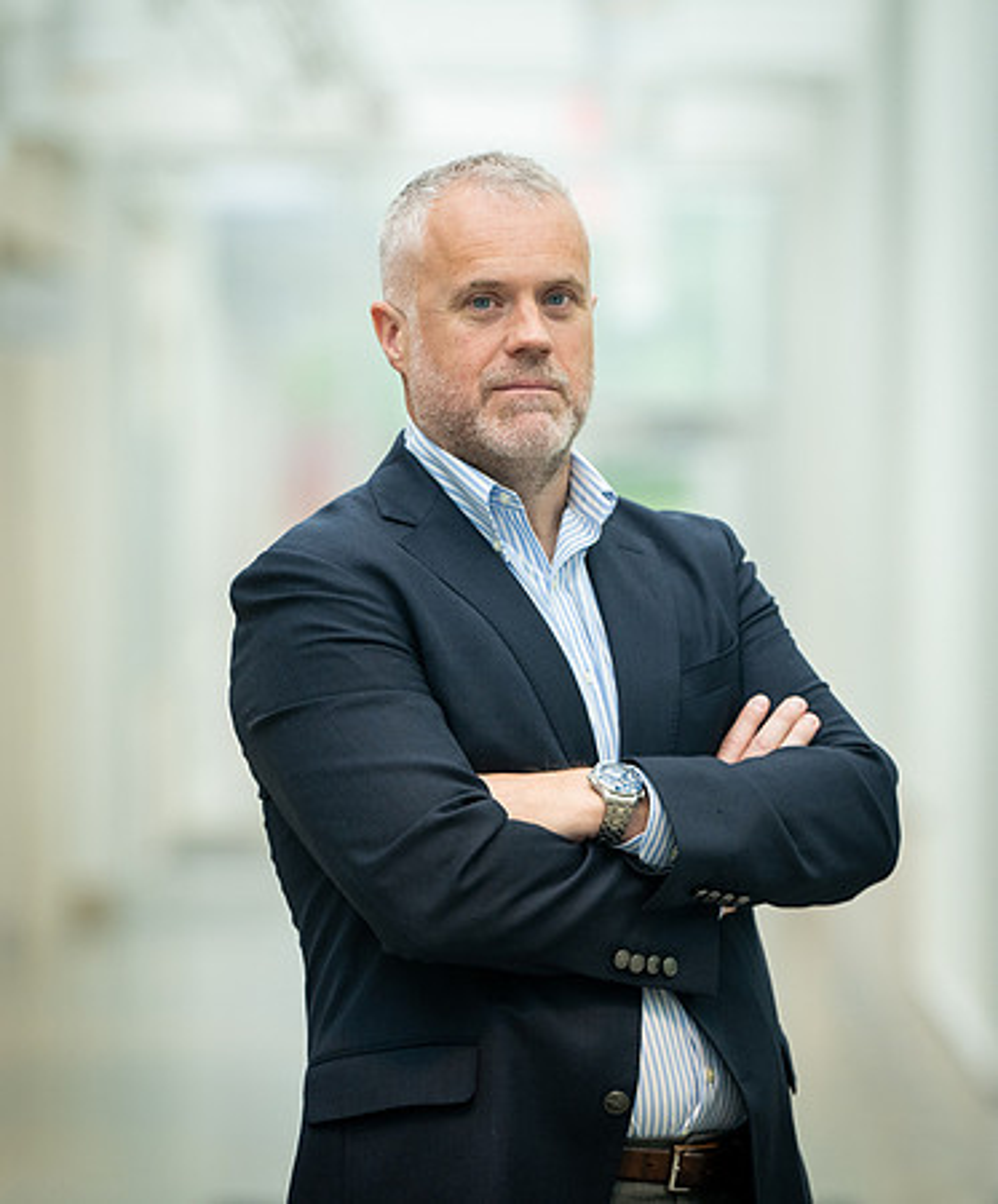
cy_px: 600
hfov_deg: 6.2
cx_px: 522
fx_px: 9237
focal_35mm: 256
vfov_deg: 7.5
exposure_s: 1/200
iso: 800
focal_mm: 180
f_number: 3.5
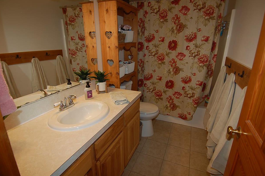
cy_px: 85
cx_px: 135
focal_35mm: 19
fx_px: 140
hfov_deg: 87.0
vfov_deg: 64.4
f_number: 4
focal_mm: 12
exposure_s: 1/60
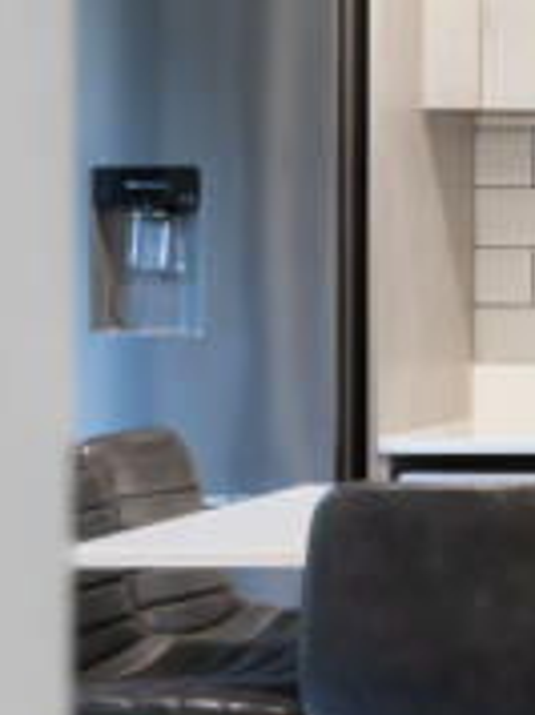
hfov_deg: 8.1
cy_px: 143
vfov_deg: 11.9
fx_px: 3429
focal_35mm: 166
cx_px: 1376
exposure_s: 2.5
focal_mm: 30
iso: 200
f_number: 16
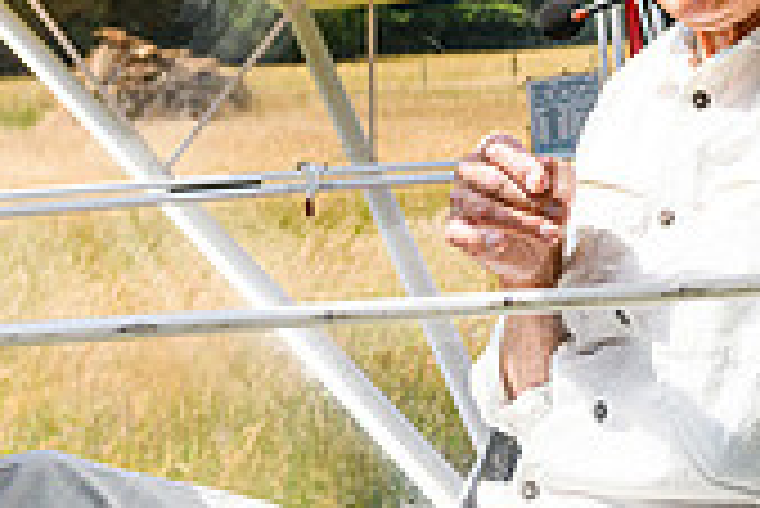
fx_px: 1838
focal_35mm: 87
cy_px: -43
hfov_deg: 23.1
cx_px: 562
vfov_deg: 15.4
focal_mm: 24
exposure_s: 1/2500
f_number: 4.5
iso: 125
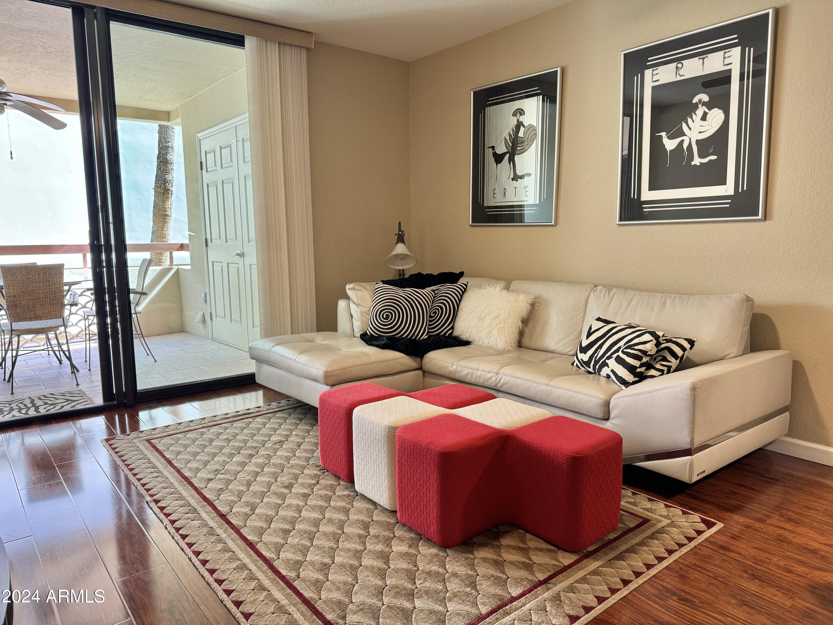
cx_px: 416
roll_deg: -0.3
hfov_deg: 71.6
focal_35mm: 24
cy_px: 312
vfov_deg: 56.8
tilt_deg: -8.3
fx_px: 578
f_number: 1.78
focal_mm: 6.86
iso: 160
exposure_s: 1/60
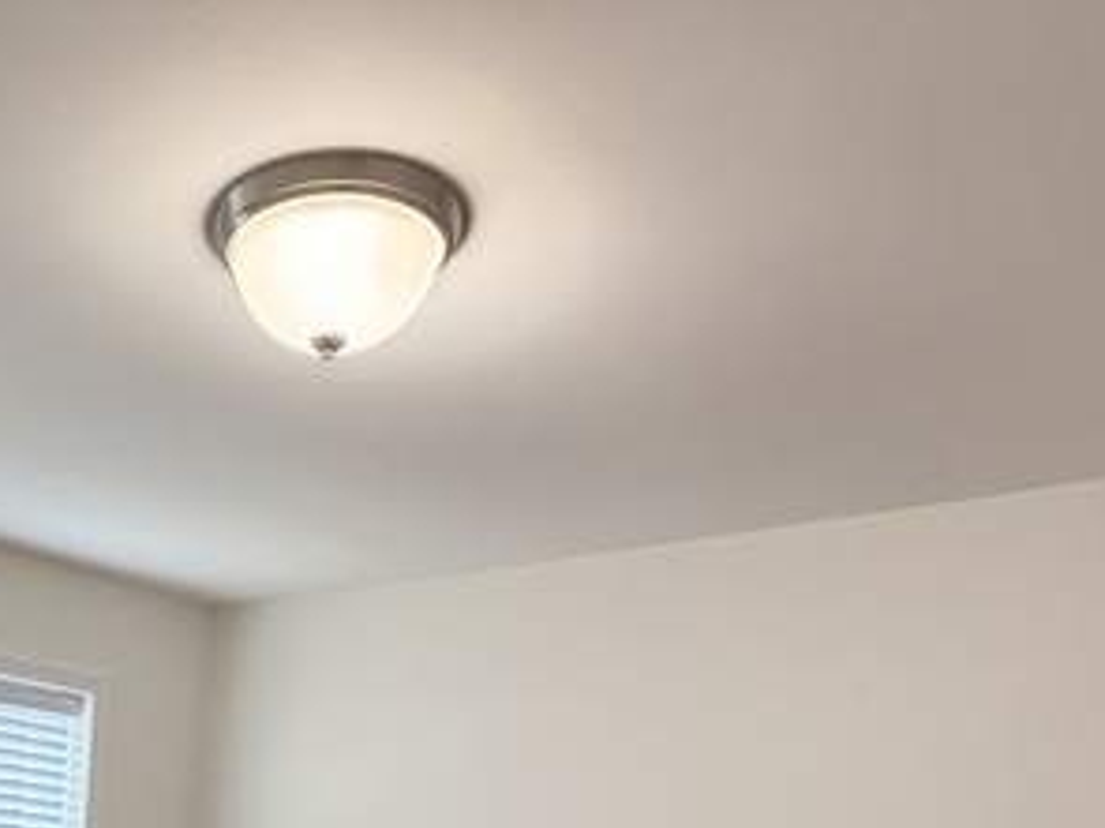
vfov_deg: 30.4
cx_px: 157
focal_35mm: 38
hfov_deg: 45.4
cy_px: 1057
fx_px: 1213
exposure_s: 1/120
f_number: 2.2
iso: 200
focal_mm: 2.22
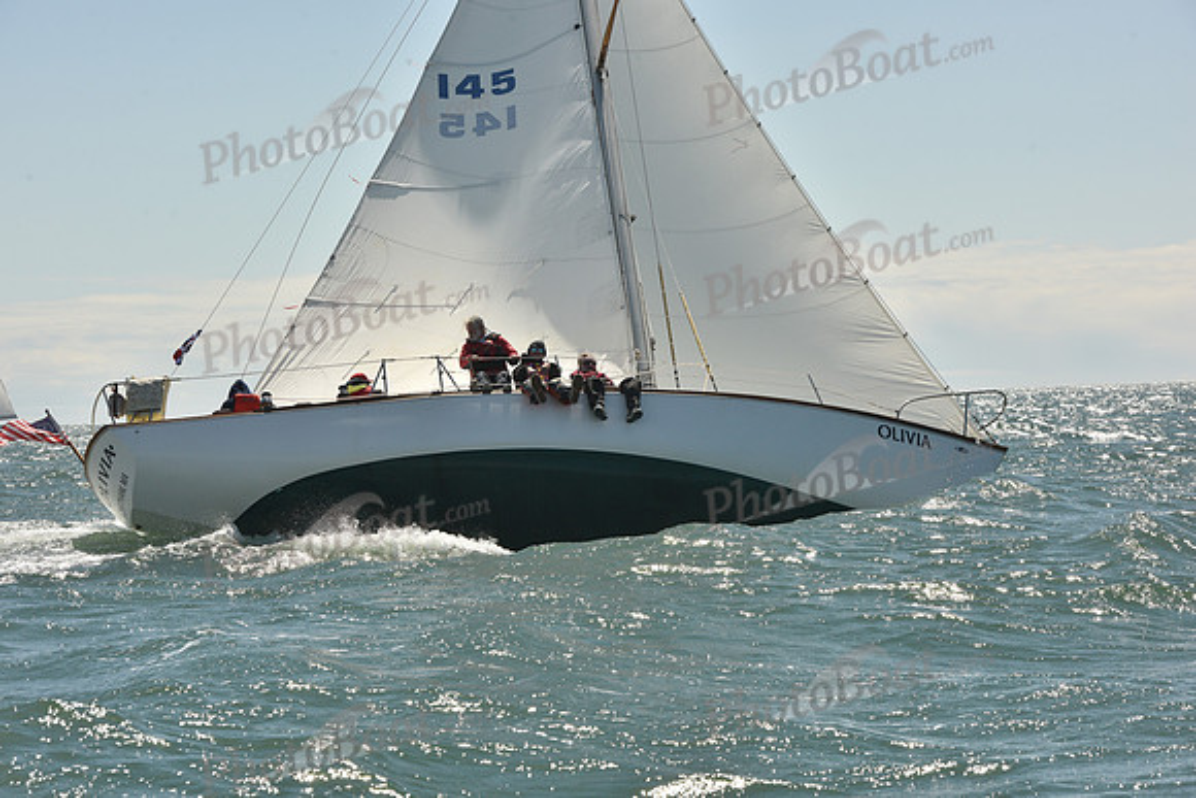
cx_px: 598
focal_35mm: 120
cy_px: 399
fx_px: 3987
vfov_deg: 11.4
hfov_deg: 17.1
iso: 320
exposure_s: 1/800
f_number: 13
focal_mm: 120
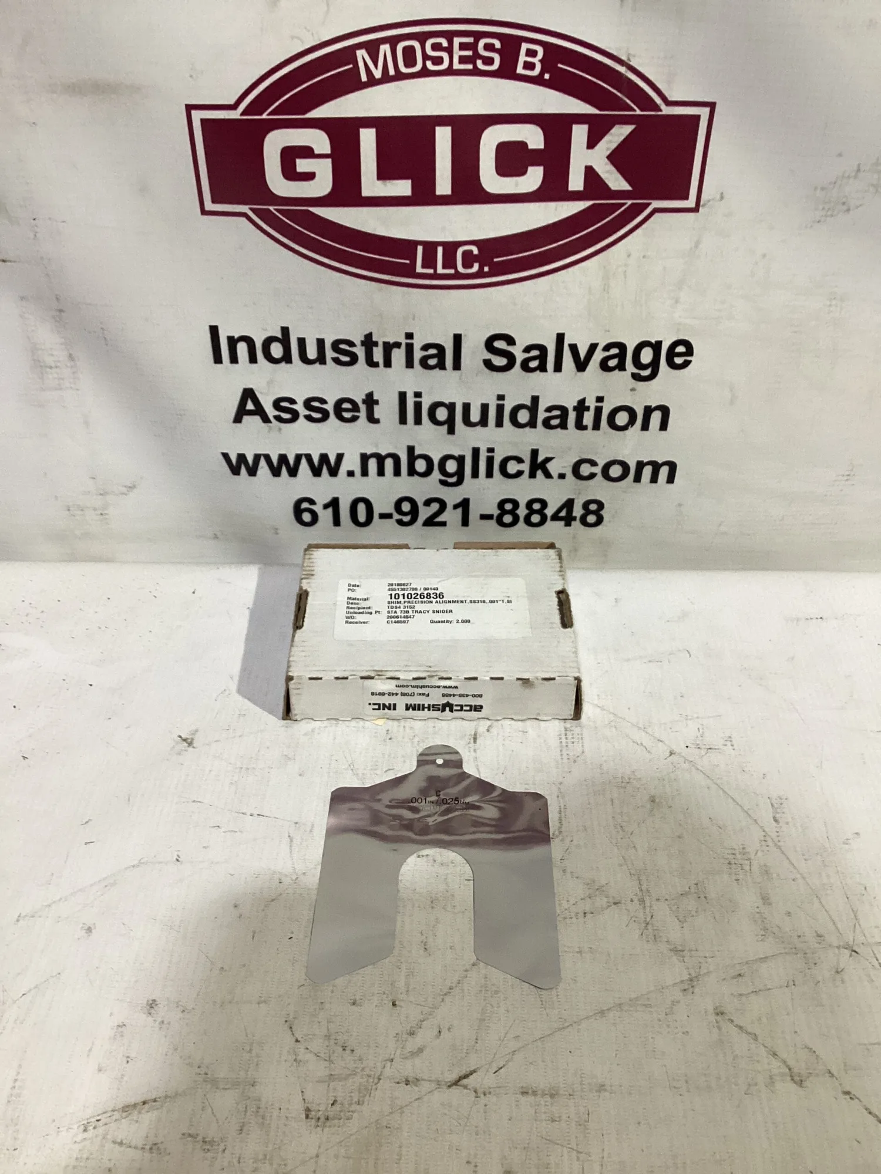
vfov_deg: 58.4
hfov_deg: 45.4
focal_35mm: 31
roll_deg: +1.6
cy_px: 587
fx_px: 1052
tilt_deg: -36.8
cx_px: 440
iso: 160
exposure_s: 1/50
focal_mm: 3.3
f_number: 2.4
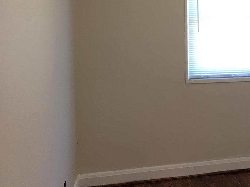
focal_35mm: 61
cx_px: 260
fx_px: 440
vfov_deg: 23.8
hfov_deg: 29.3
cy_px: 48
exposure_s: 1/30
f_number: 2.2
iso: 50
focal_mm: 4.15
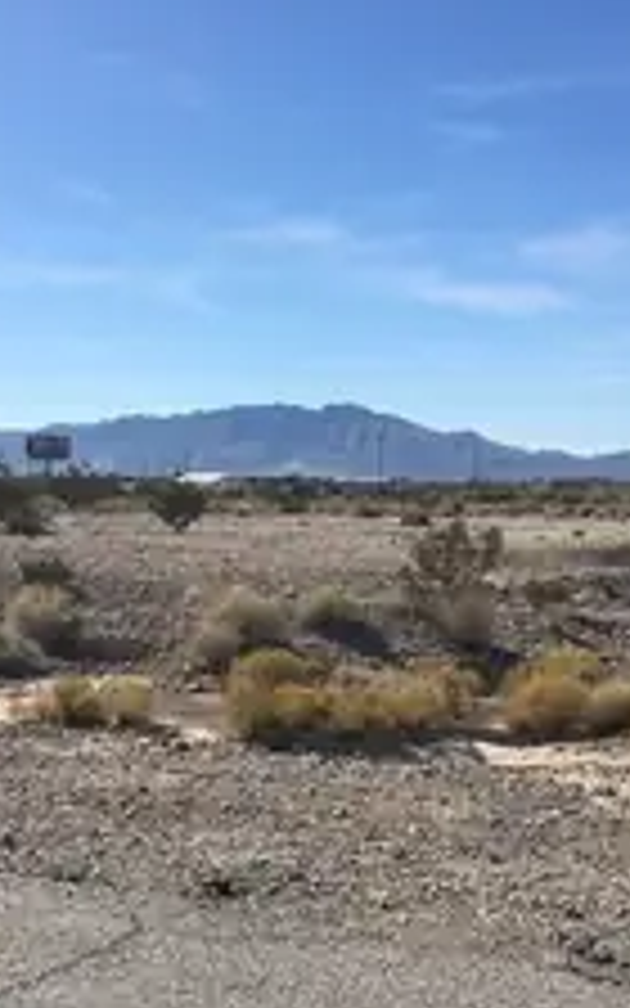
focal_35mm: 55
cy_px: 711
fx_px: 1511
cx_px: 338
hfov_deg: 23.5
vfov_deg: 36.3
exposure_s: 1/2849
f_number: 2.2
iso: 25
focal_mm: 4.15
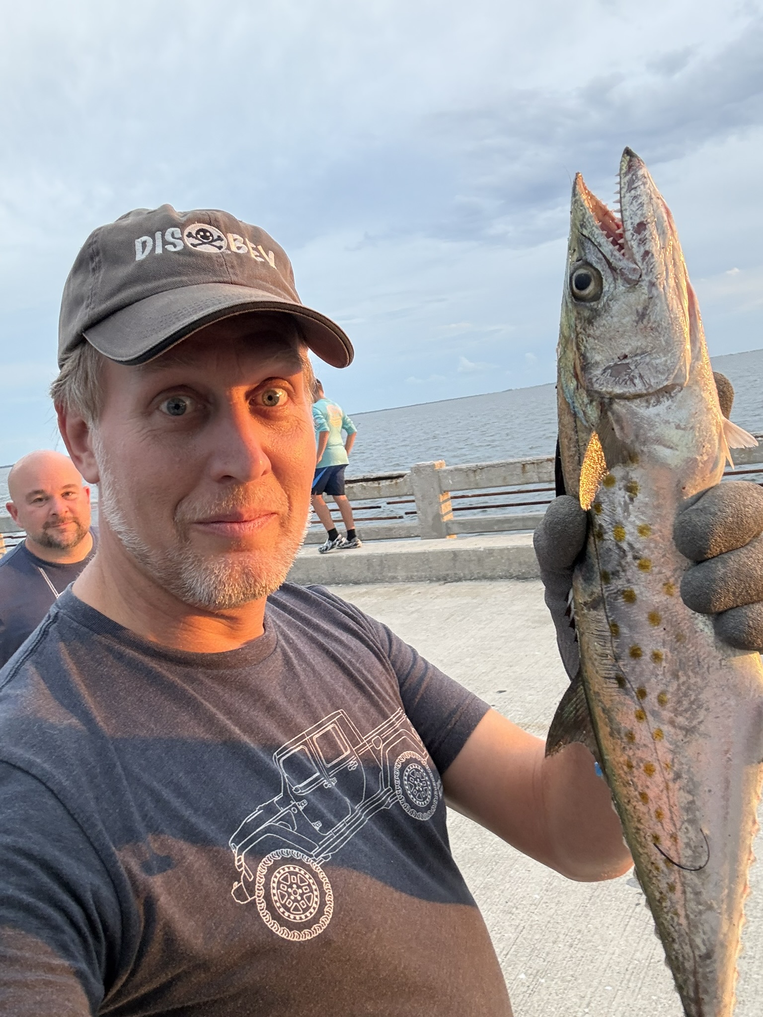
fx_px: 882
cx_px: 382
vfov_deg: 60.0
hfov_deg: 46.8
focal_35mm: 30
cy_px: 508
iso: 80
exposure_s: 1/60
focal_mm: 2.69
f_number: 1.9
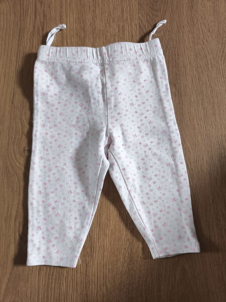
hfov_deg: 58.9
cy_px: 151
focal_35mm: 23
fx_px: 200
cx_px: 113
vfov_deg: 73.9
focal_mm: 6.57
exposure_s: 1/50
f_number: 1.6
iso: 800
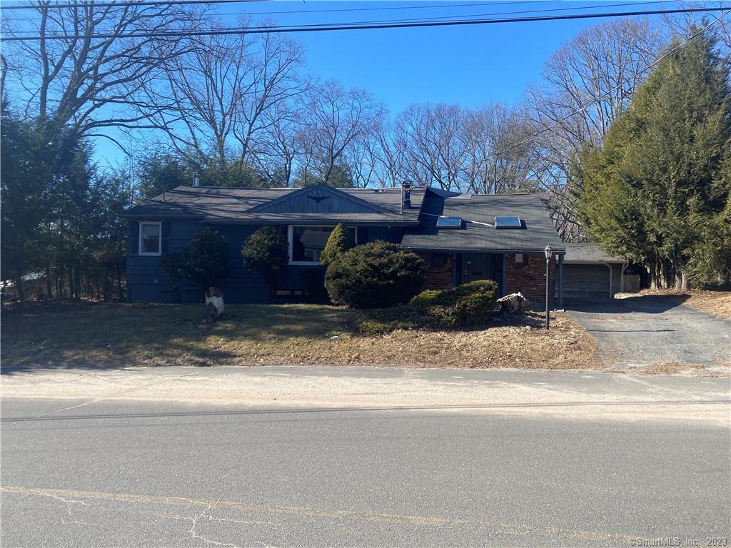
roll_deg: -1.0
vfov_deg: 53.1
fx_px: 549
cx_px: 366
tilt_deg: +0.2
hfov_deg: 67.3
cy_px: 274
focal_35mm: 26
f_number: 1.8
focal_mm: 4.25
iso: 32
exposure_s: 1/1585
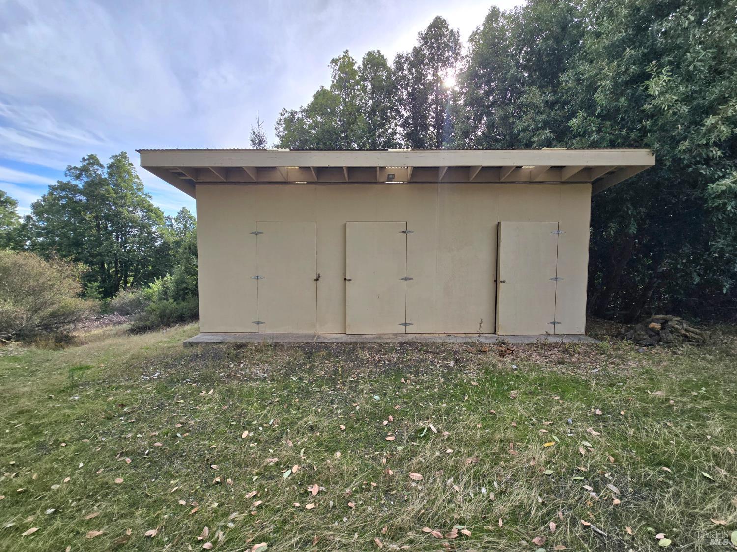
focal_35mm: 13
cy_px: 276
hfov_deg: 106.2
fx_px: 277
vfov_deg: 89.9
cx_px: 368
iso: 50
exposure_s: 1/1429
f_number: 2.2
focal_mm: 2.2
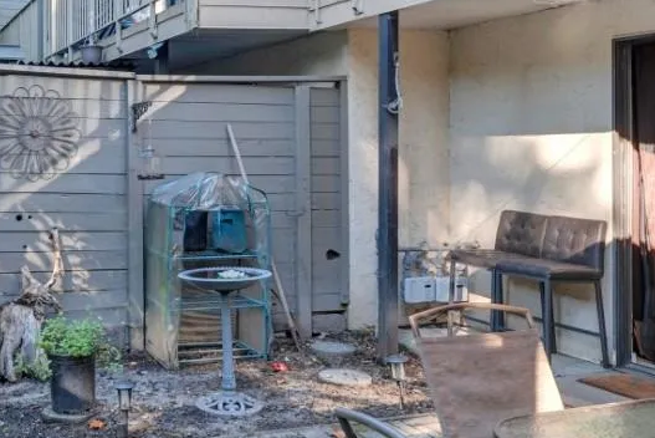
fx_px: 783
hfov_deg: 43.3
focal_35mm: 43
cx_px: 131
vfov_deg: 30.9
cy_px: 134
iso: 400
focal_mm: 14
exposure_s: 1/30
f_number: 8
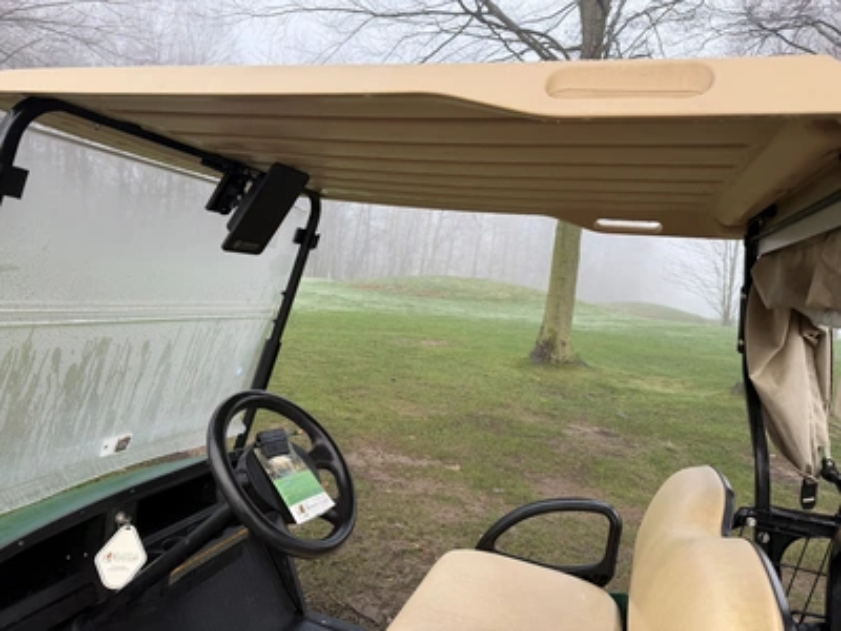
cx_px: 420
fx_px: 583
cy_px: 316
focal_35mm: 24
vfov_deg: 56.8
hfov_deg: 71.6
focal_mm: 6.76
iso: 64
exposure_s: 1/208
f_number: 1.78
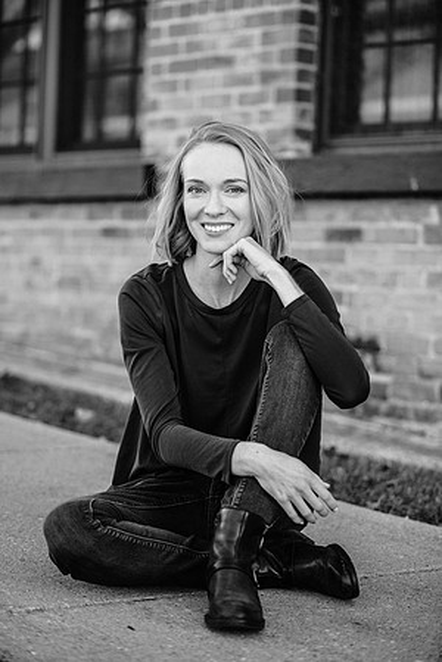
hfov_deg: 14.9
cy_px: 331
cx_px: 221
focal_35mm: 92
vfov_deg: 22.1
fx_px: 1694
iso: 125
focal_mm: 92
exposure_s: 1/320
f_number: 3.2
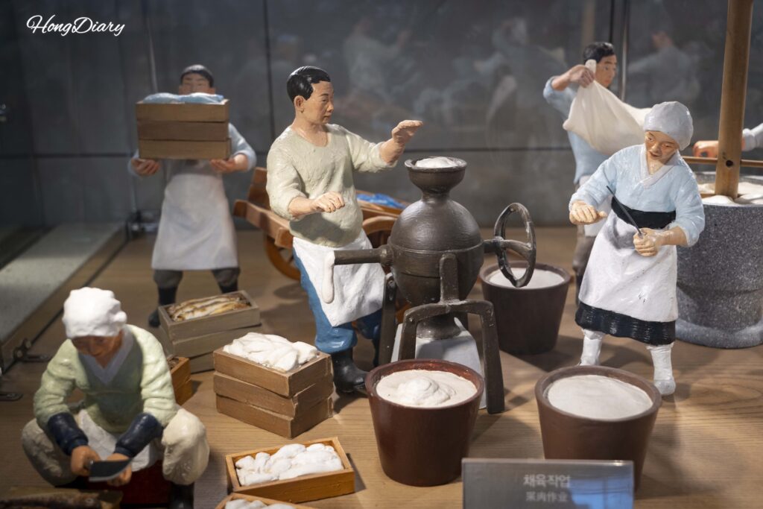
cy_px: 254
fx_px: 933
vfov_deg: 30.5
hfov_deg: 44.5
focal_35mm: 44
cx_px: 382
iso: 1000
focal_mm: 44
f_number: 5.6
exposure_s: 1/160
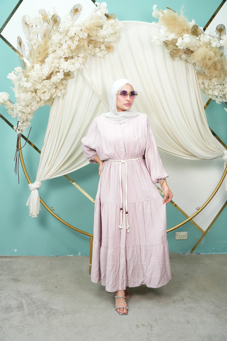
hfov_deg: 35.9
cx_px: 114
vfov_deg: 51.9
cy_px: 170
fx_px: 350
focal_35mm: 37
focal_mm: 37
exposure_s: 1/50
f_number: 4
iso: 640
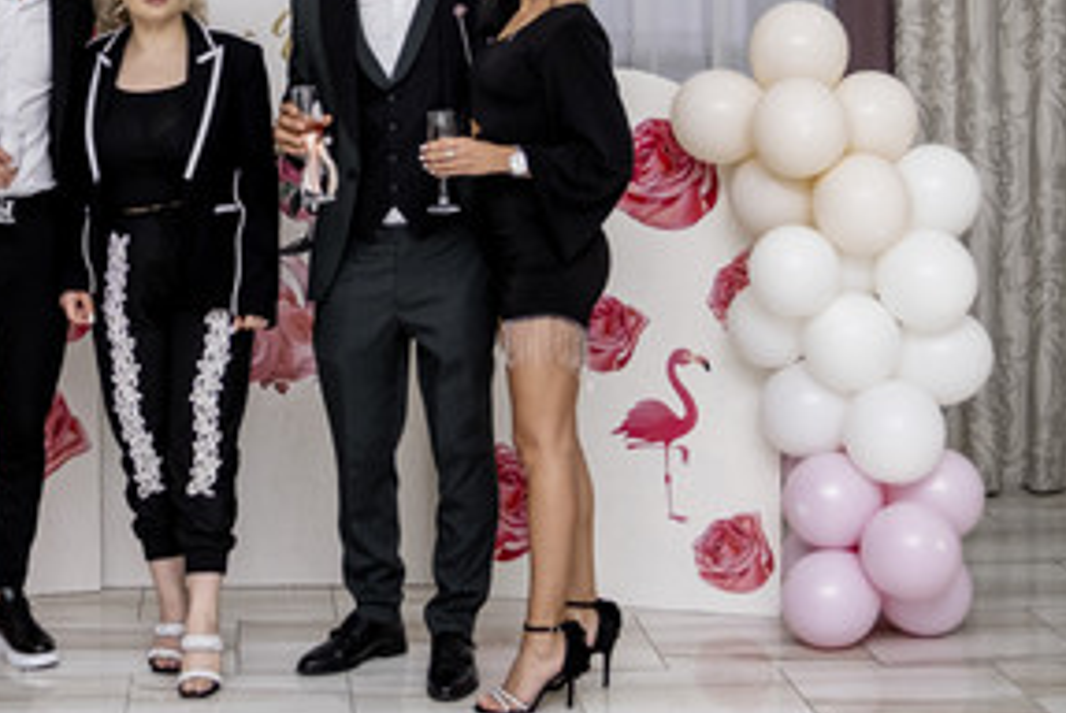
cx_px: 219
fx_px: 2312
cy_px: 9
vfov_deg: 17.2
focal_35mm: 78
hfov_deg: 25.5
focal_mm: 23
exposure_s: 1/160
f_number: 2
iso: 800
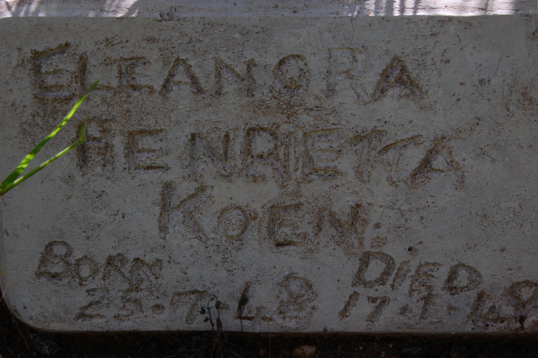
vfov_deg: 15.2
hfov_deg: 22.6
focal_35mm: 90
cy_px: 179
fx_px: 1344
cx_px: 269
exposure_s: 1/100
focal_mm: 60
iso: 400
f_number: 18
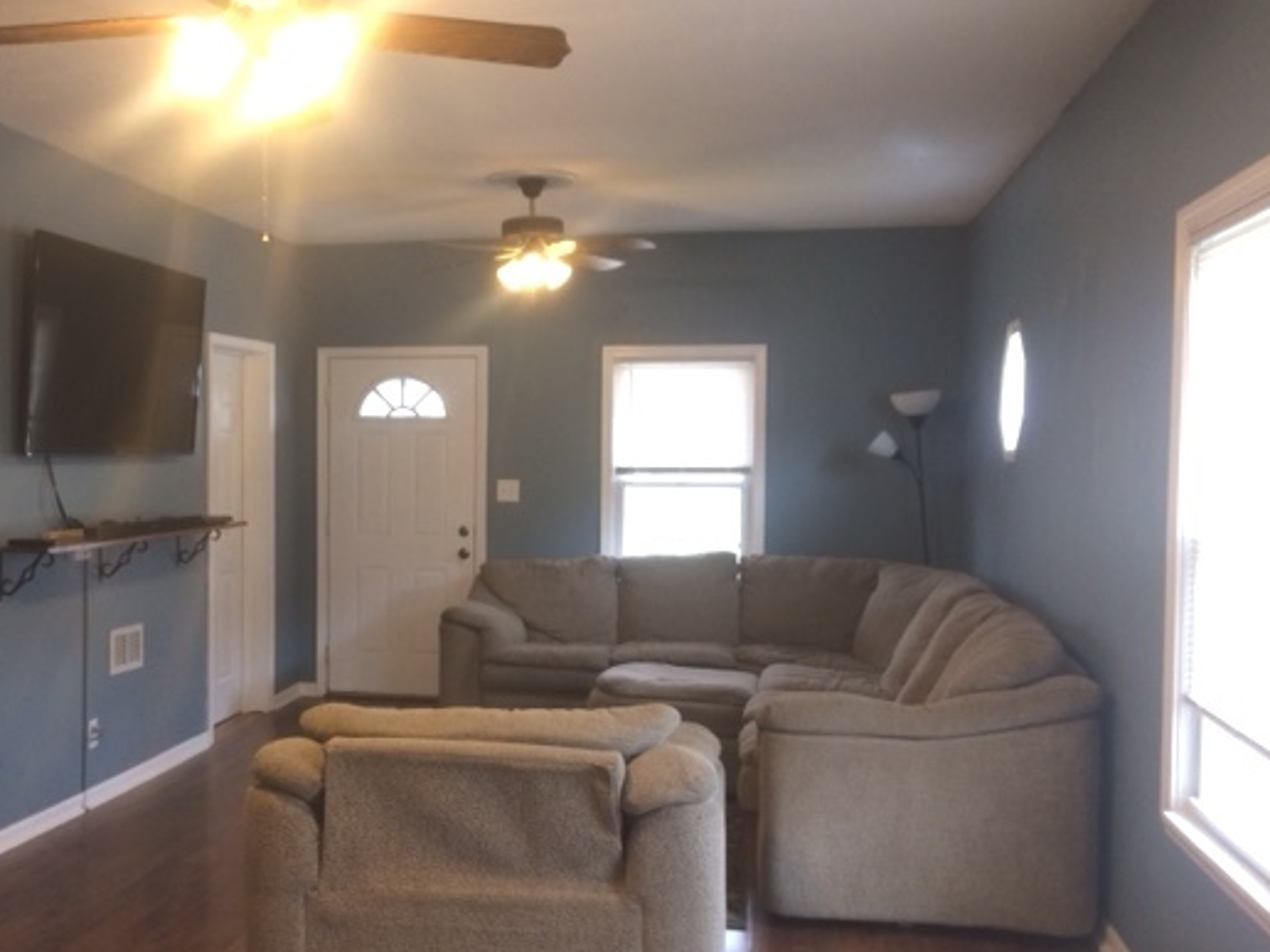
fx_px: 1321
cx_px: 495
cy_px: 497
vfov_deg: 39.6
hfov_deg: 50.9
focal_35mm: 36
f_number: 2.2
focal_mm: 4.15
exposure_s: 1/30
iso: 125
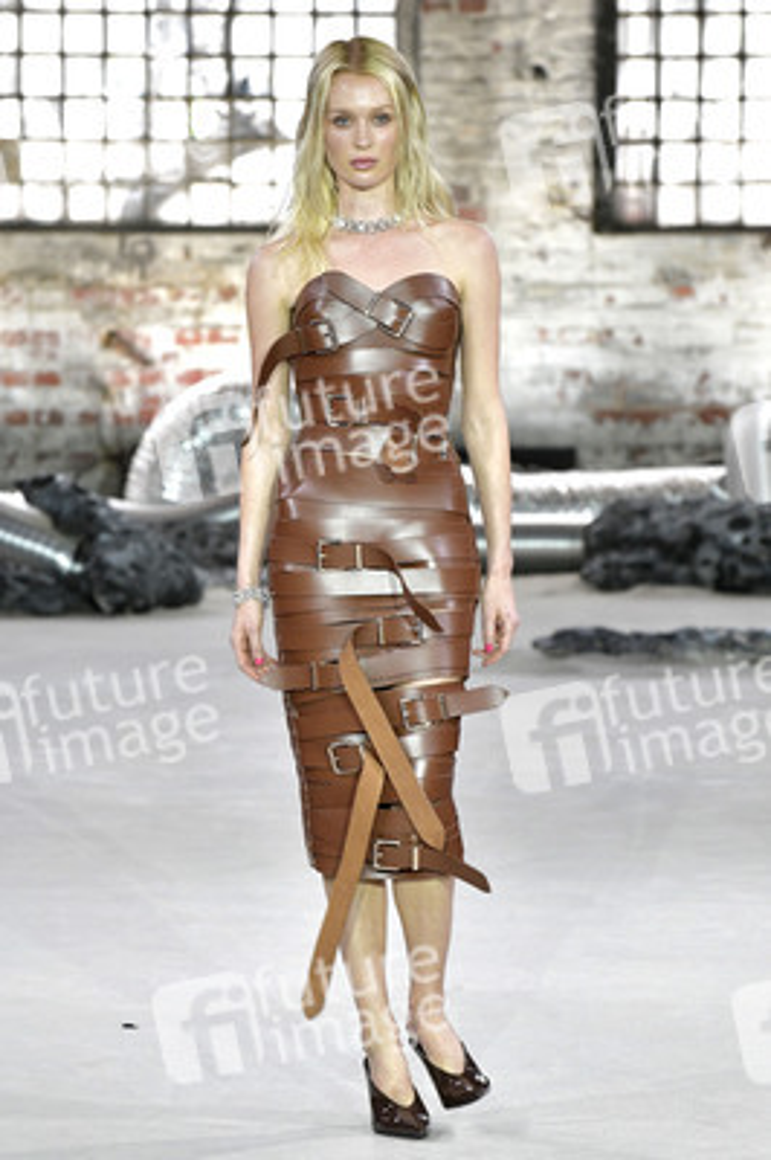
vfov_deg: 9.8
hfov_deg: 6.5
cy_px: 580
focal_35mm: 210
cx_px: 386
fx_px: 6757
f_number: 6.3
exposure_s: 1/320
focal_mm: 175
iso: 2500
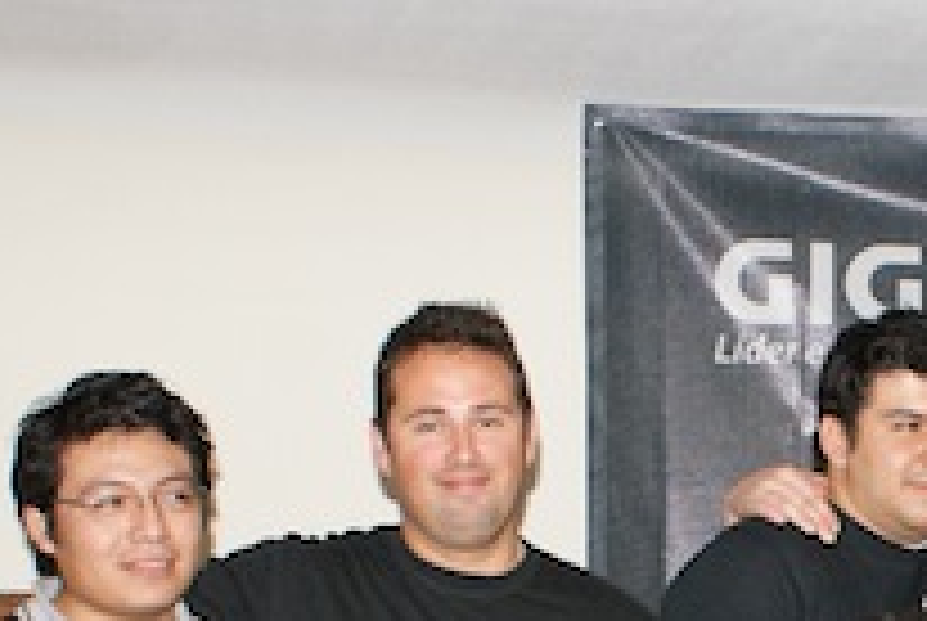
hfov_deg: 18.5
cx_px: 1080
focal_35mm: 105
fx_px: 2708
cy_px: 760
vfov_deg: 12.7
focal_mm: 24
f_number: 5.6
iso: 400
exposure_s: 1/60
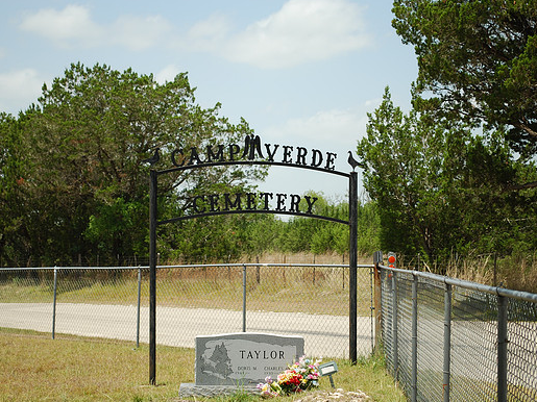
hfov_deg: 21.9
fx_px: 1389
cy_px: 200
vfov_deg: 16.5
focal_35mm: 90
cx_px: 251
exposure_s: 1/250
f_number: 5.6
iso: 100
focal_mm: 55
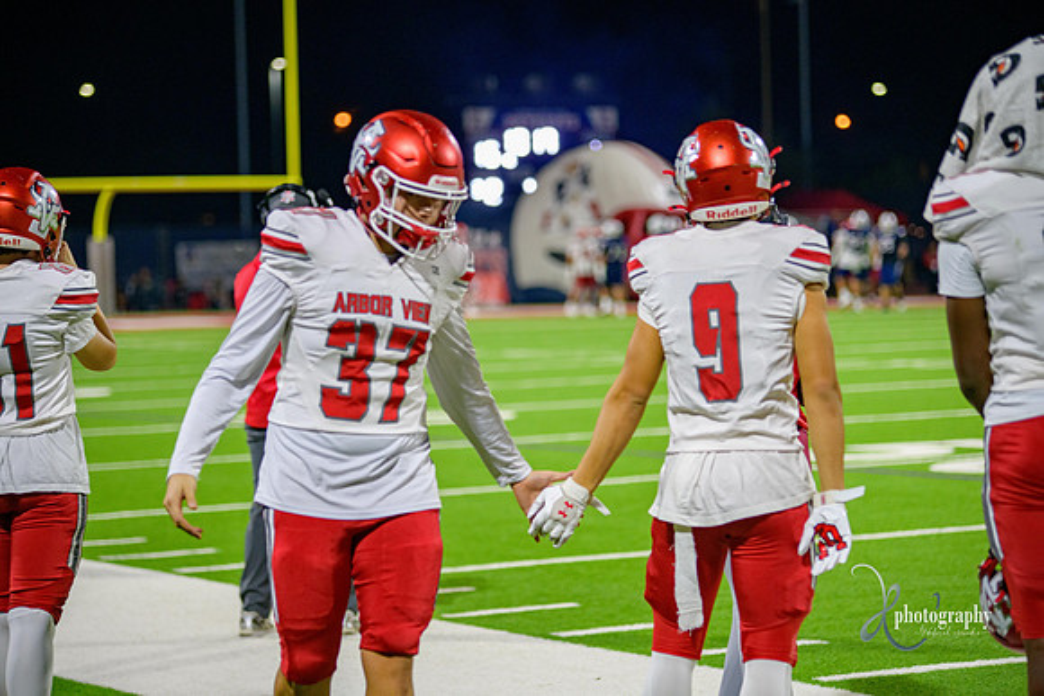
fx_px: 3539
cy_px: 348
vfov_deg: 11.2
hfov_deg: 16.8
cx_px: 522
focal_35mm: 122
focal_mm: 122
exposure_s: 1/320
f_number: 2.8
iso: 2000
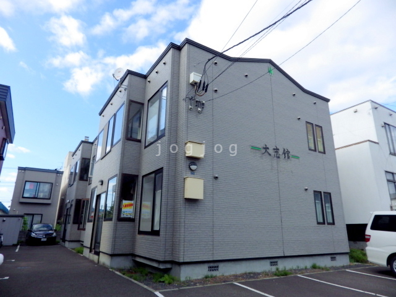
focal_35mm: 22
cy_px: 148
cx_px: 198
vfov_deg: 61.1
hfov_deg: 76.4
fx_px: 252
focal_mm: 4
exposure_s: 1/640
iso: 100
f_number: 3.1
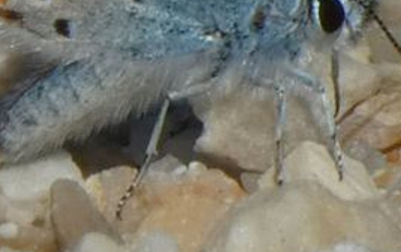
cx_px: 194
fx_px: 18441
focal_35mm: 1686
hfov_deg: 1.2
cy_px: -116
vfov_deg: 0.8
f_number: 5.6
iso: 80
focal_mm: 89.5
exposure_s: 1/800
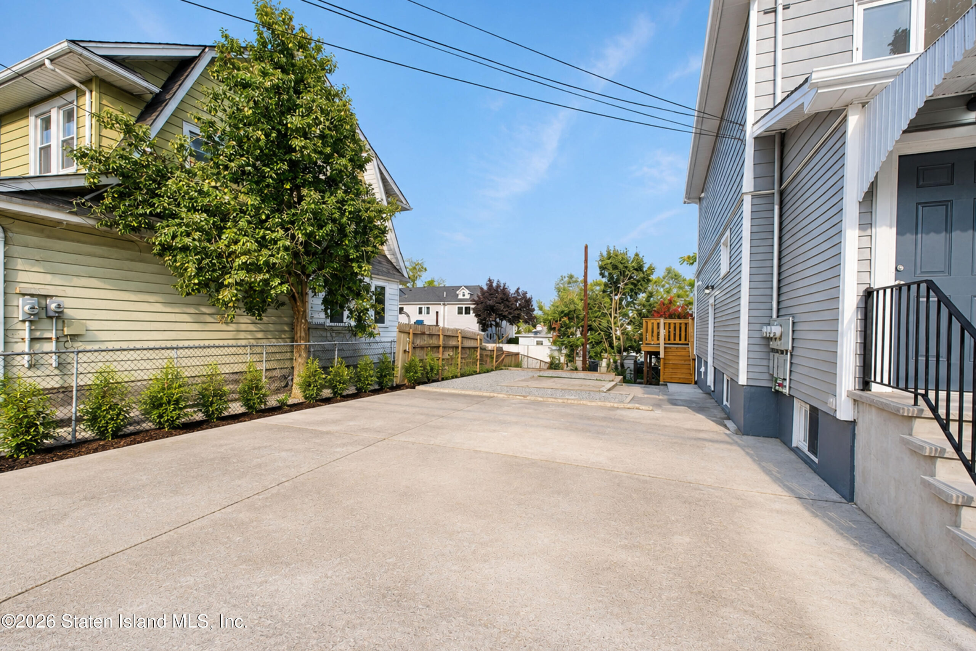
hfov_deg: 100.4
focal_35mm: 15
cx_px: 488
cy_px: 326
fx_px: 407
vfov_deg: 77.3
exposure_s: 1/125
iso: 160
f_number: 9
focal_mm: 10
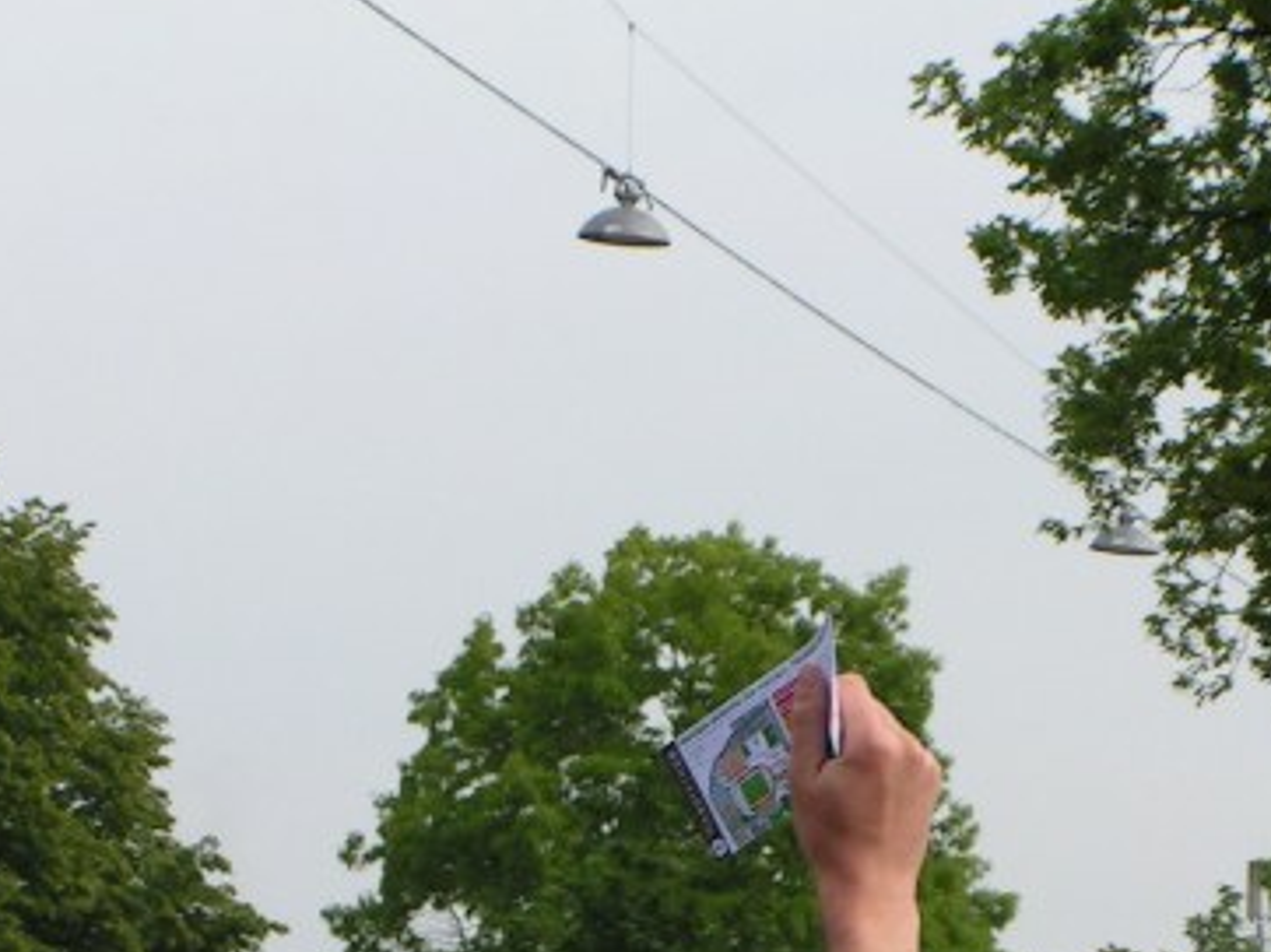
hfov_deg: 7.9
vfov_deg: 5.9
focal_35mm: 252
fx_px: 9247
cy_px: 871
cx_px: 569
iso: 50
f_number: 5.6
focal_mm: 17.4
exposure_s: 1/250
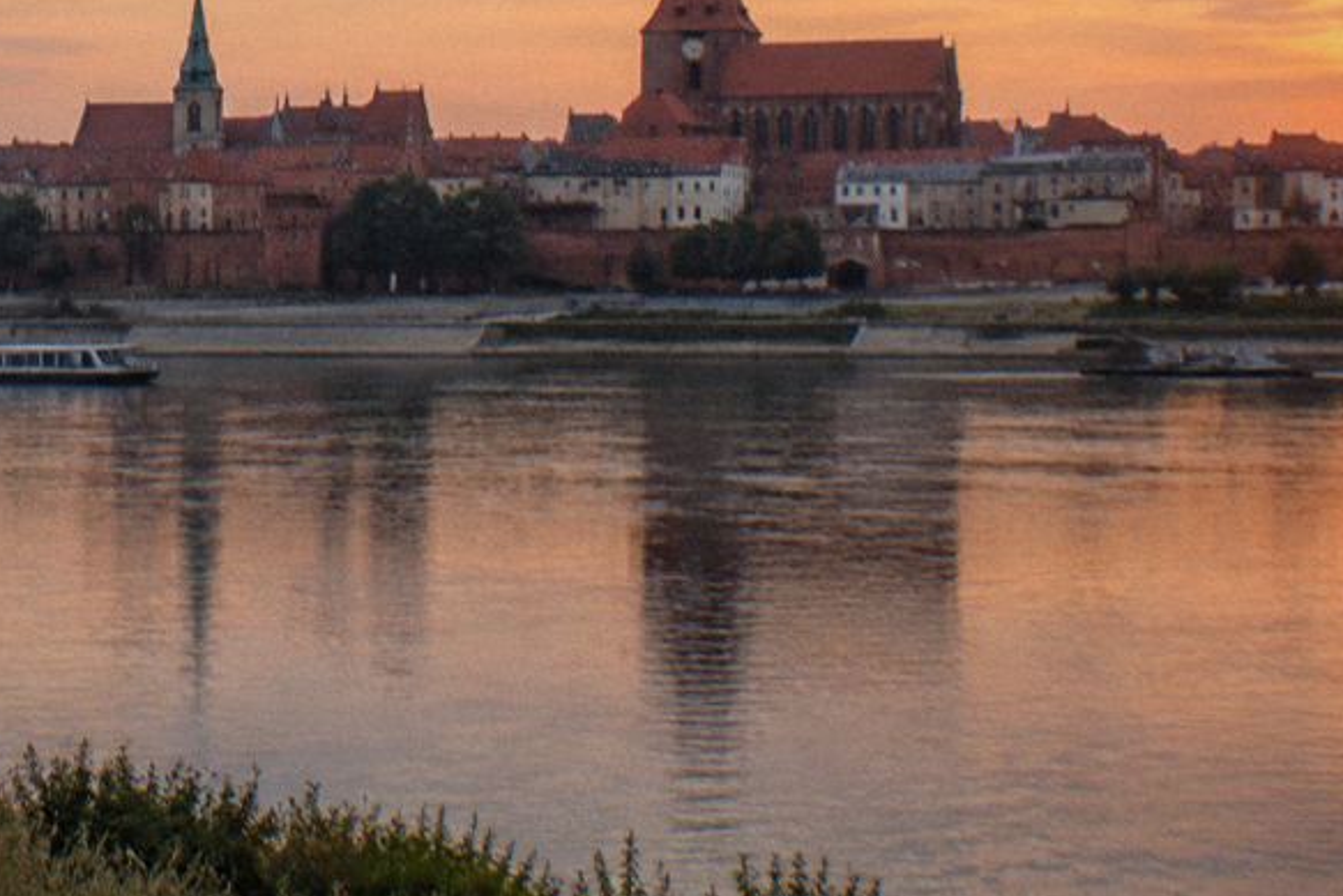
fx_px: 2239
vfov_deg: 22.5
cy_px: 281
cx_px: 525
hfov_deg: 33.3
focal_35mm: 60
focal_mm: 35
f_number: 10
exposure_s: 1/200
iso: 400
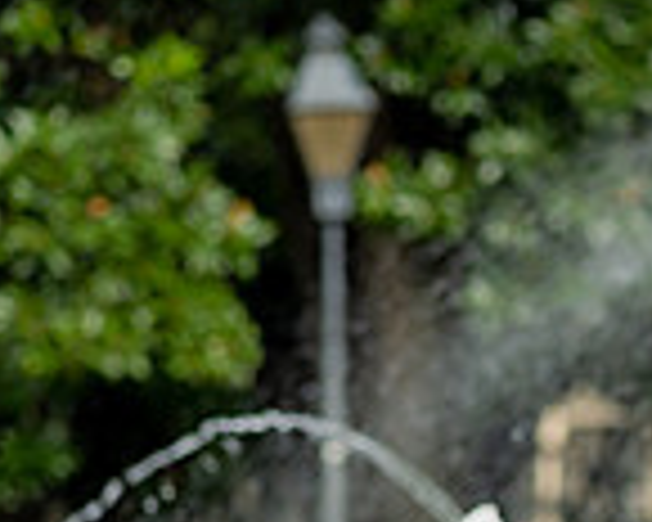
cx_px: 1102
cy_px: 808
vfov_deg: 3.8
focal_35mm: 406
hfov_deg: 4.7
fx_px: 7834
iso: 64
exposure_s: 1/200
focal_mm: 105
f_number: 2.8
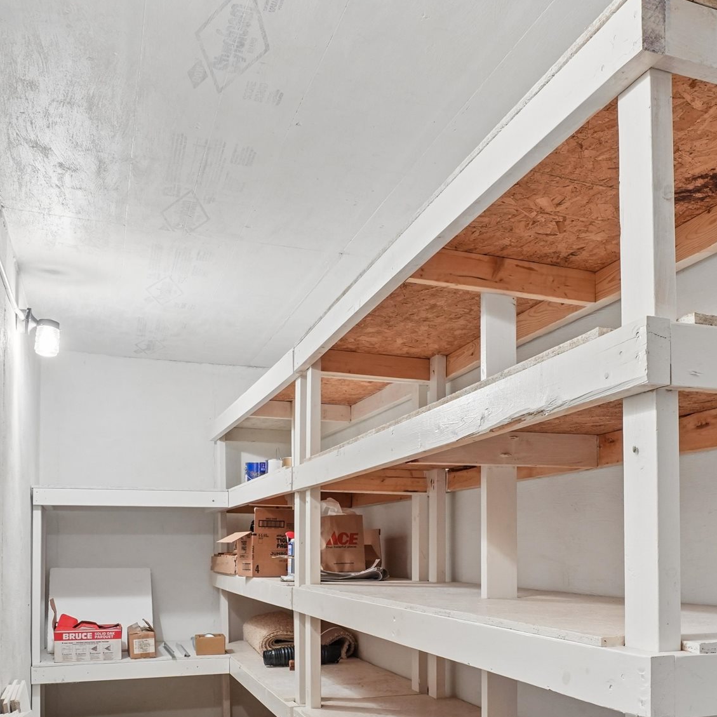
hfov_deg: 43.9
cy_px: 543
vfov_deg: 43.4
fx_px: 867
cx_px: 507
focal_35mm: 37
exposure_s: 1/3.33
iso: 800
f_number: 10
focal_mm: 16
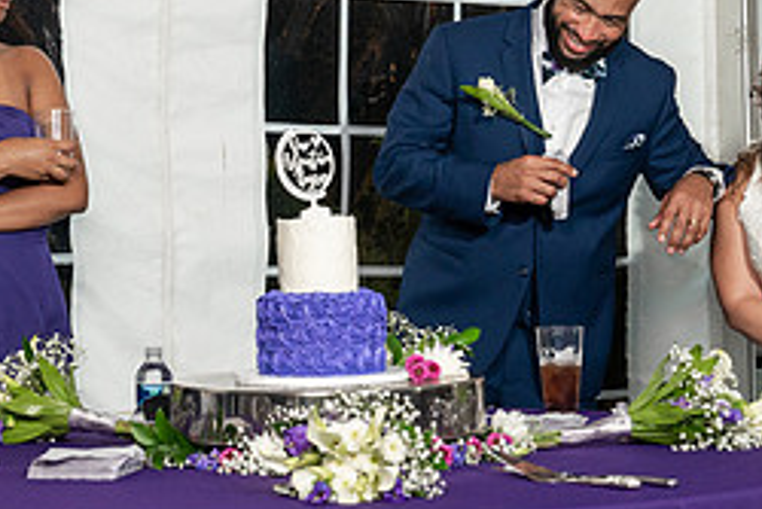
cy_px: 118
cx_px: 210
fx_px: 2372
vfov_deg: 12.2
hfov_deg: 18.2
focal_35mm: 112
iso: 1600
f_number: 5.6
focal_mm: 46
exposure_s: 1/200
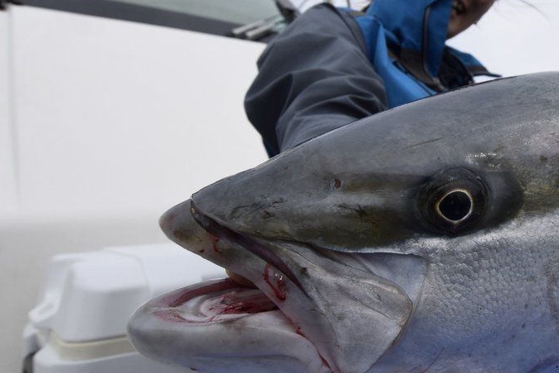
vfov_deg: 38.4
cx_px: 505
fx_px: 528
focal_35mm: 34
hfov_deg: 49.6
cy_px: 121
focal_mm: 12
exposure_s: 1/1600
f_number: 6.3
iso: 400
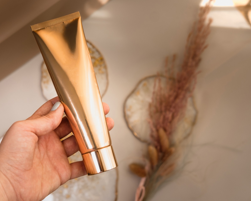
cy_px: 97
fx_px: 475
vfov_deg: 23.8
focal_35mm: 64
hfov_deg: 29.5
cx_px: 95
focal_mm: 35
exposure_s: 1/80
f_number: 5.6
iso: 160
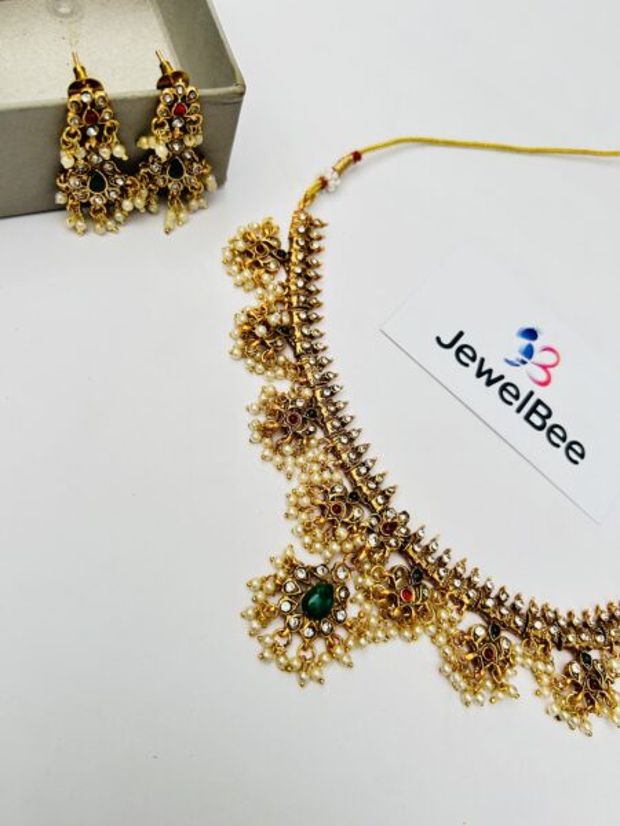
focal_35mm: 26
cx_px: 310
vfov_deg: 67.3
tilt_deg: -65.5
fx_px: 621
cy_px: 413
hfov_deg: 53.1
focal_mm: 5.7
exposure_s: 1/100
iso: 100
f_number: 1.5
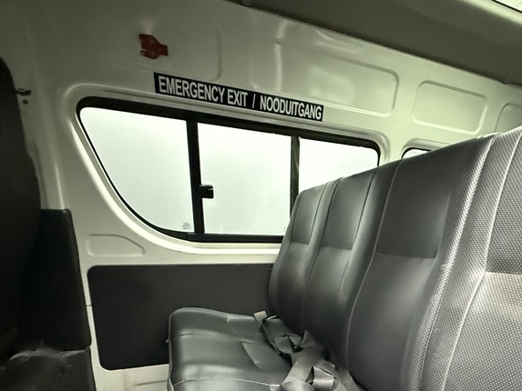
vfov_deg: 51.2
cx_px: 384
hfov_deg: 65.6
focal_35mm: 25
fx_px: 377
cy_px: 317
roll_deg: -2.4
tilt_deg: -11.2
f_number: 2.2
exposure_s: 1/45
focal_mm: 2.22
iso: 1250
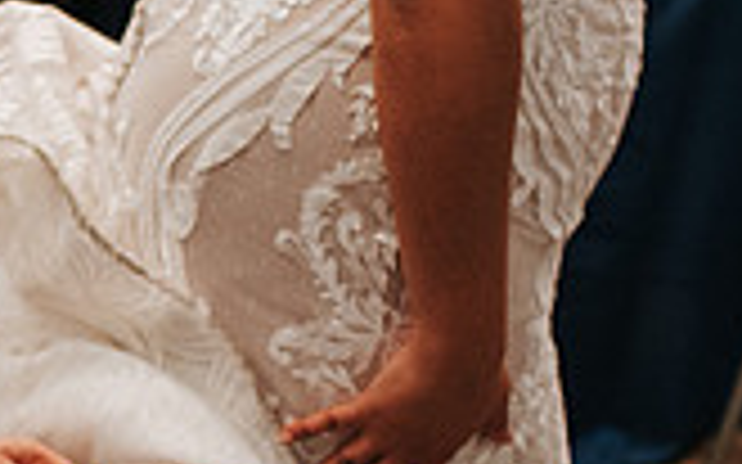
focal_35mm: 130
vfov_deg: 10.0
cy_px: 358
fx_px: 2628
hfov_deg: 15.2
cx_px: -274
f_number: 2.8
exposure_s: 1/200
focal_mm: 35
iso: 1000
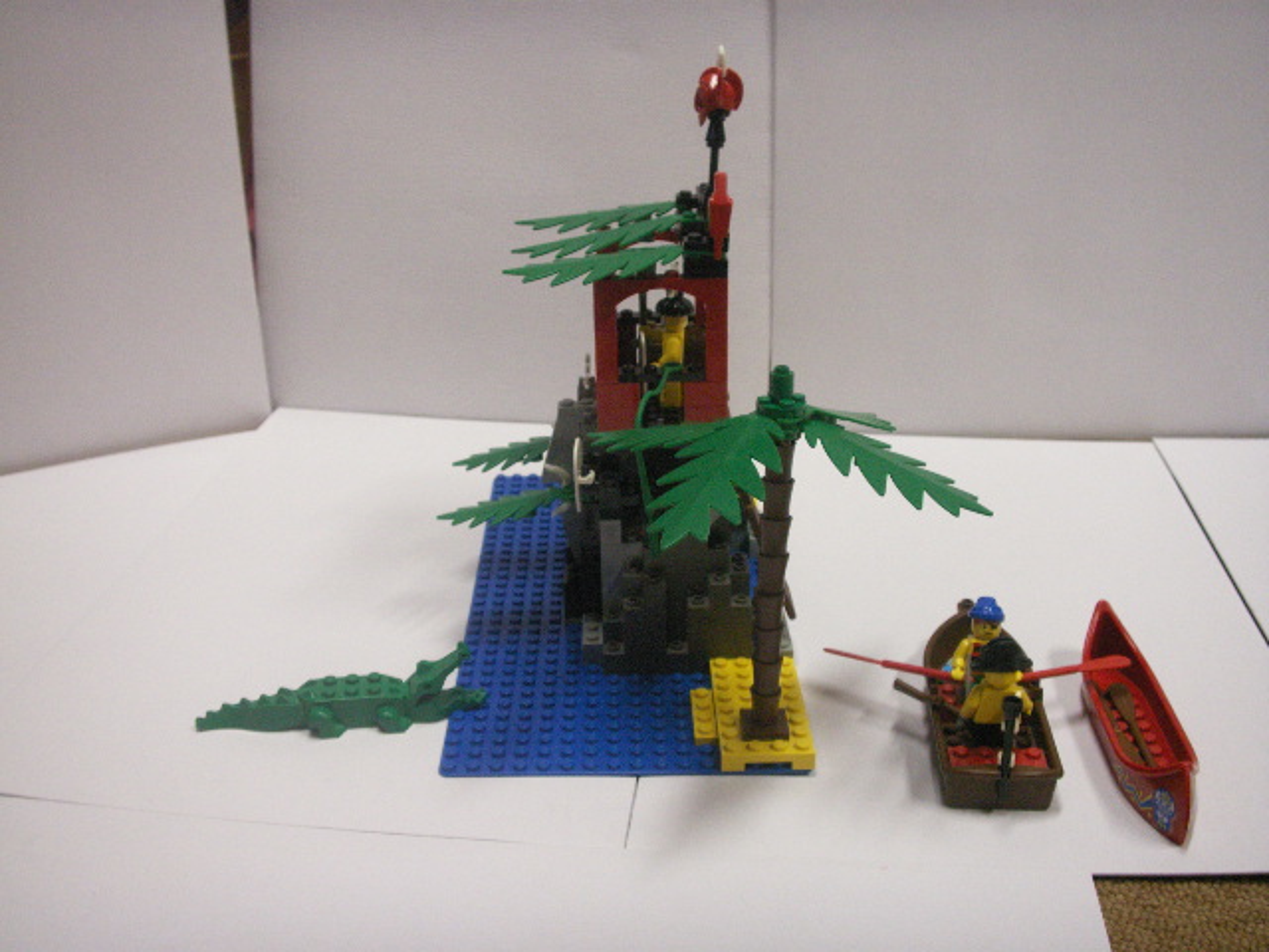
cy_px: 476
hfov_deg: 50.1
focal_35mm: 37
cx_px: 634
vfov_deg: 38.7
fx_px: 1356
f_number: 3.5
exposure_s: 1/25
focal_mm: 7.7
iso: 160
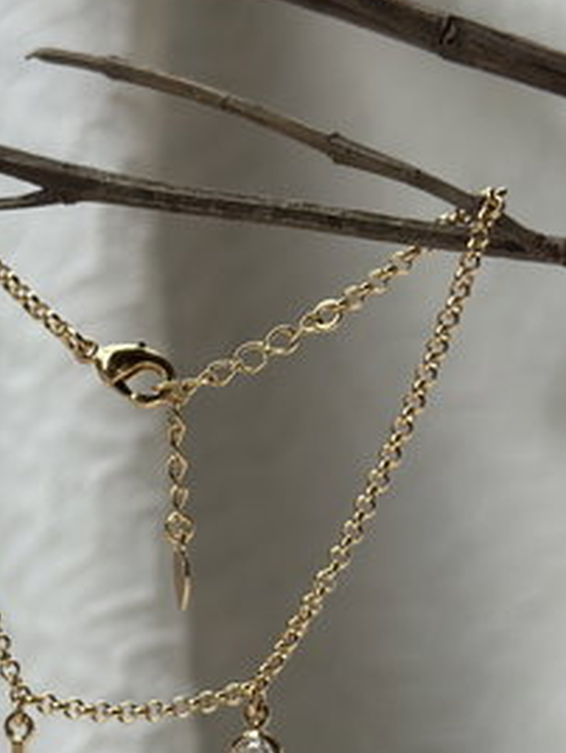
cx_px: 174
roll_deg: +0.1
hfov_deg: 15.5
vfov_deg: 20.5
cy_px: 572
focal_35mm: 95
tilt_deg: -10.2
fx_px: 2069
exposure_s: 1/60
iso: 160
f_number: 1.78
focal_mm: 6.86
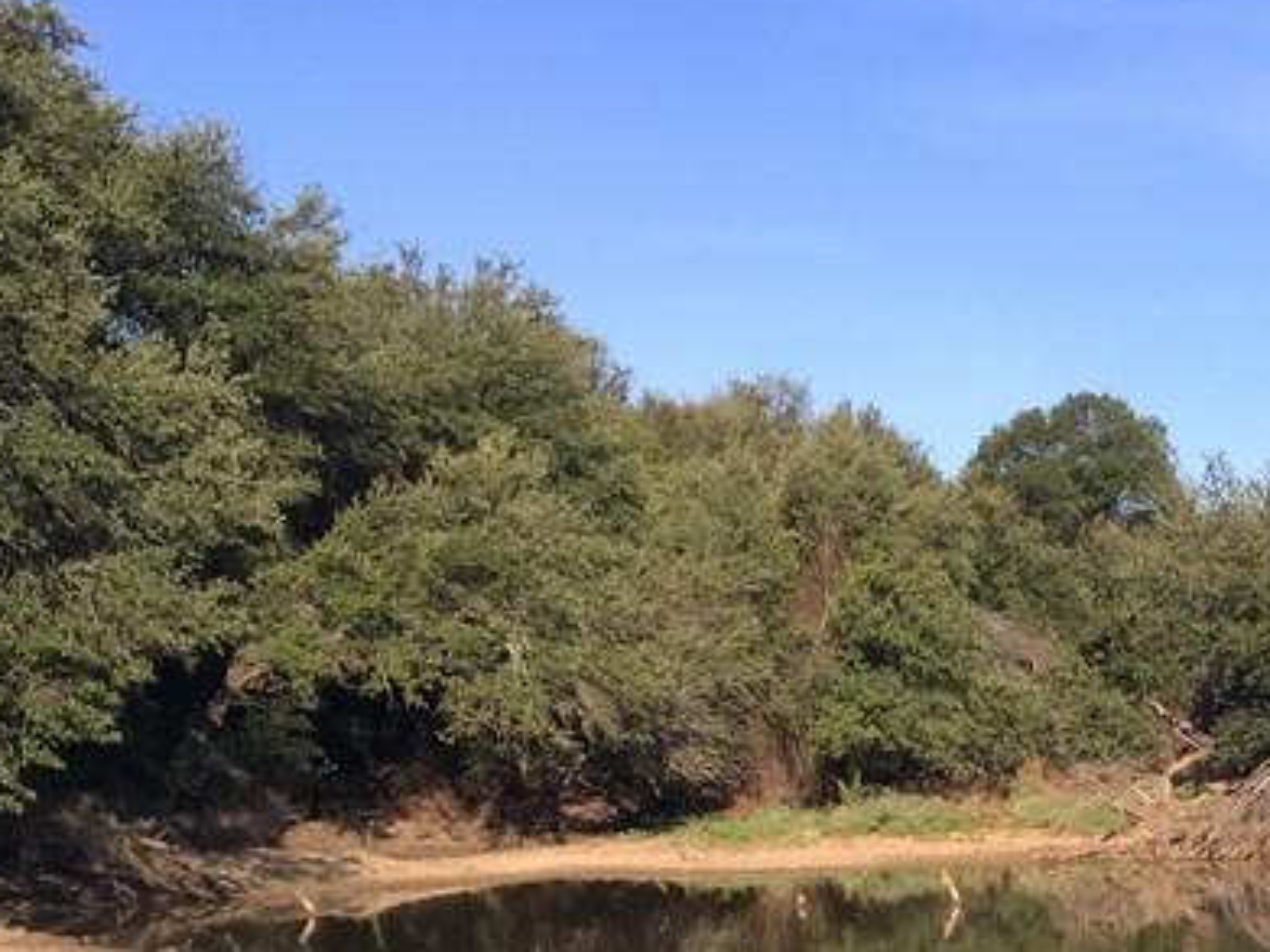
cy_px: 1173
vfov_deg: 18.3
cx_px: 1543
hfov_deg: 23.4
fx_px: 2787
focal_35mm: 76
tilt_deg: -8.0
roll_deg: +1.2
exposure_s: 1/663
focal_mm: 4.15
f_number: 2.2
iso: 25
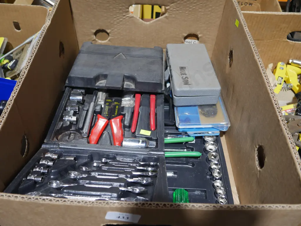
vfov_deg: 41.8
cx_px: 150
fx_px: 296
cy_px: 113
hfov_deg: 53.9
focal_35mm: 34
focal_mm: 17
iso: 500
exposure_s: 1/60
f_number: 4
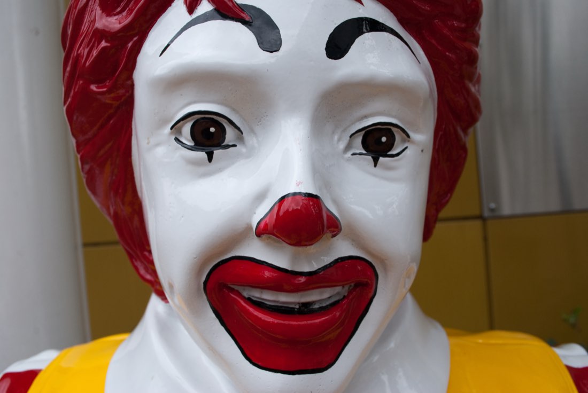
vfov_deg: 40.1
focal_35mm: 33
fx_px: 540
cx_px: 294
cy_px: 196
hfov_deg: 57.2
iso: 200
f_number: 10
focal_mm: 22
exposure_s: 1/250
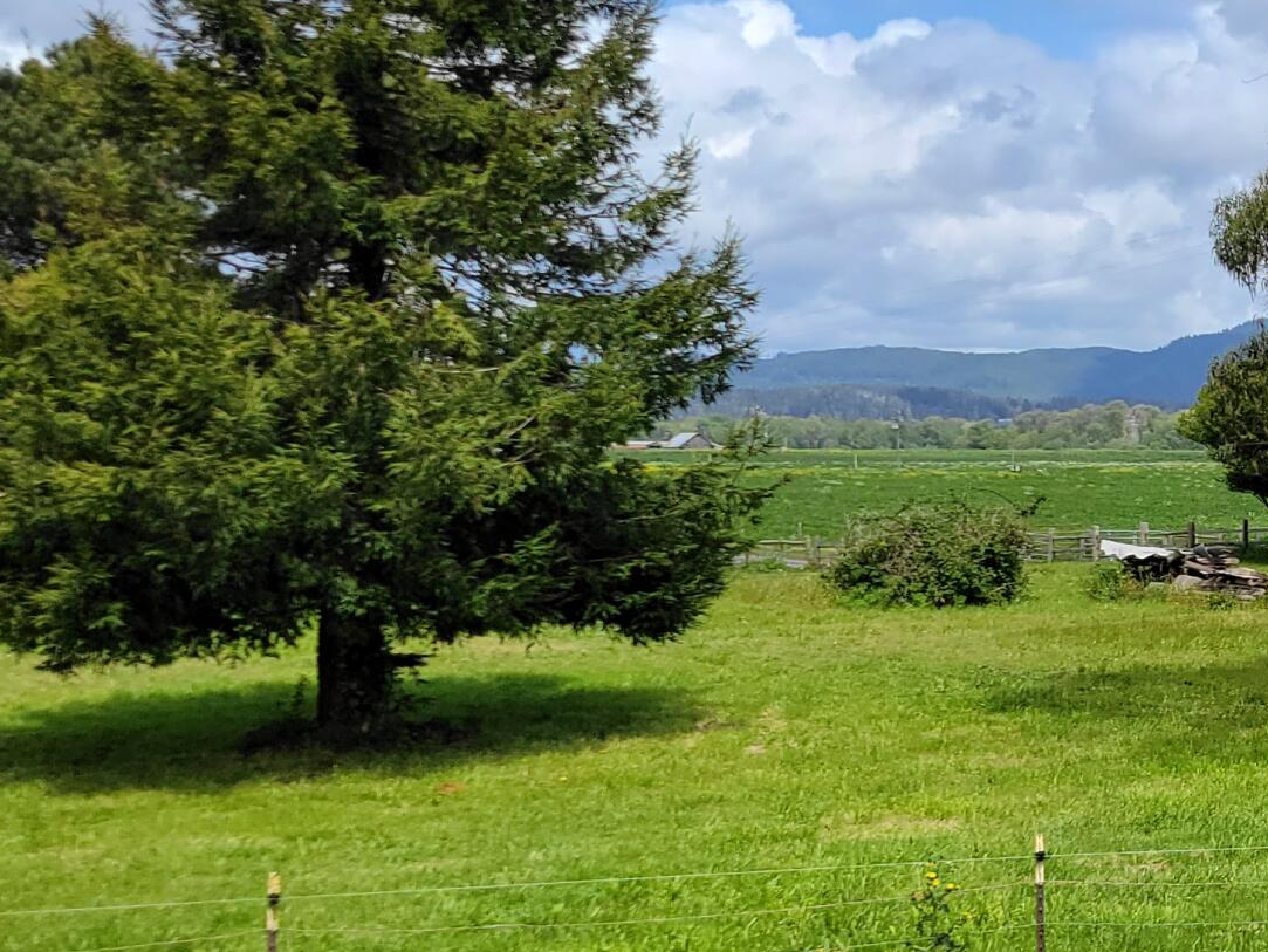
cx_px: 1335
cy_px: 559
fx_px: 2638
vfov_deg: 20.4
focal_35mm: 72
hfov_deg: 25.4
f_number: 1.8
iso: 40
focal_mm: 5.4
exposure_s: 1/2708
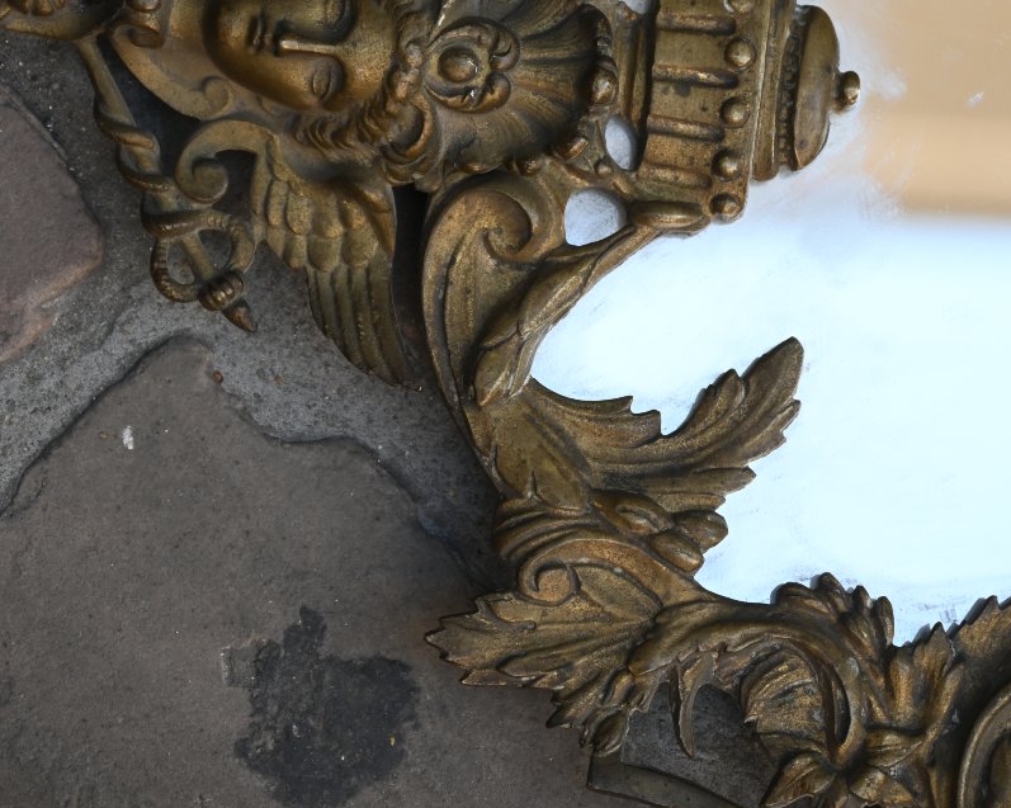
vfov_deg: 8.2
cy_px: 91
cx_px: 506
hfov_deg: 10.2
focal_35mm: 189
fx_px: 5644
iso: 280
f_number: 5.6
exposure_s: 1/250
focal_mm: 89
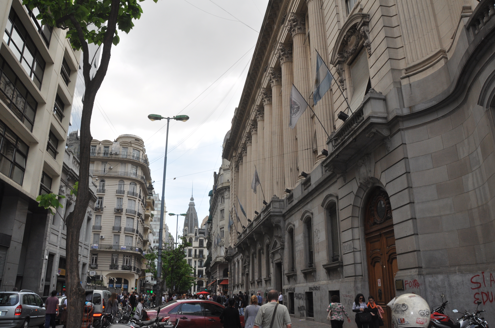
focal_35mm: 27
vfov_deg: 47.8
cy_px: 164
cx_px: 248
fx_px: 371
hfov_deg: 67.4
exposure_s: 1/200
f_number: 13
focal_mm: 18
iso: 400
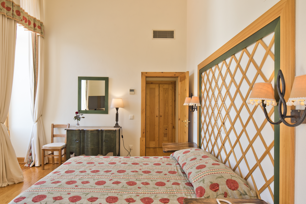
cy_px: 105
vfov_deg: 55.1
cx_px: 146
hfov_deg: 76.0
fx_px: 196
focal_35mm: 23
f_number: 11
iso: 200
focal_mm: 19
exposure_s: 1/15
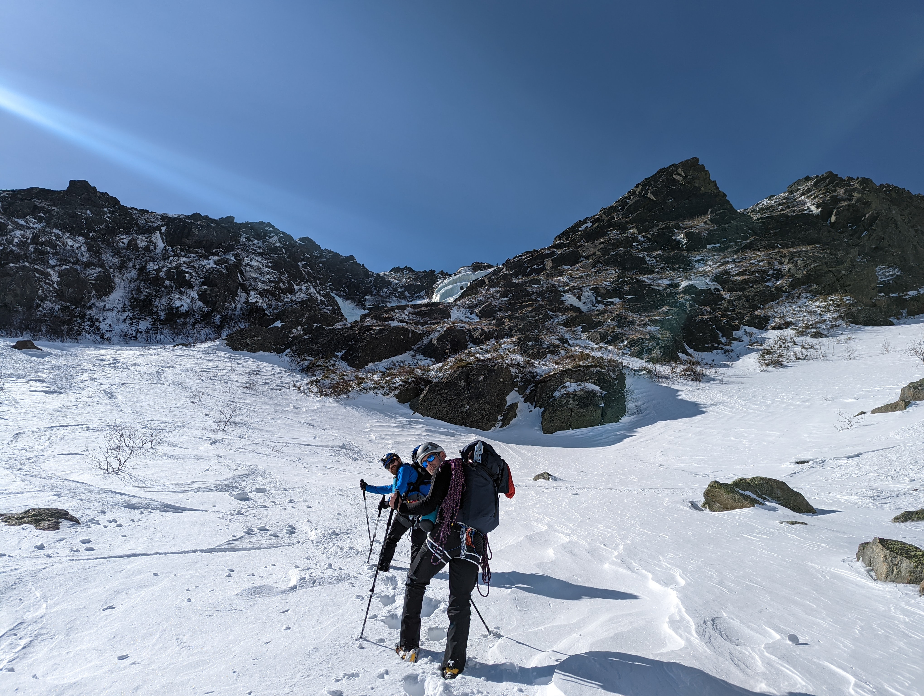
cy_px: 348
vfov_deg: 56.9
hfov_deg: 71.5
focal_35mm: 24
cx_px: 462
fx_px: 642
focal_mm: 6.81
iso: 60
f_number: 1.85
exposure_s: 1/5376
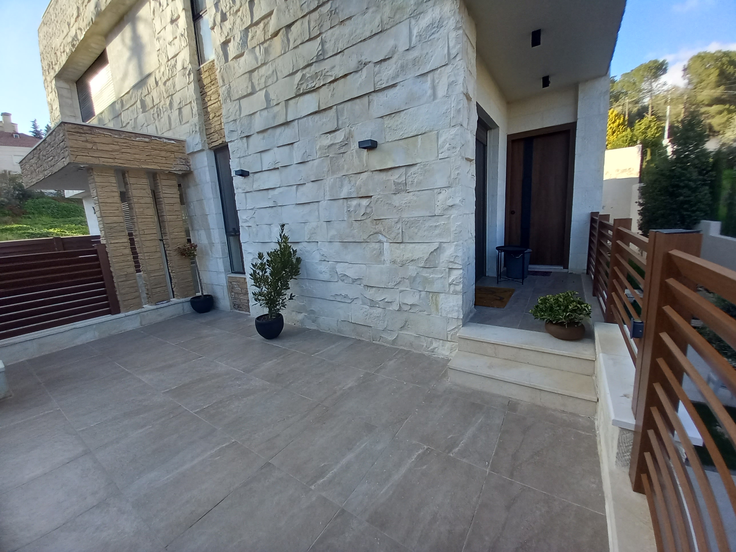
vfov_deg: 89.9
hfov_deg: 106.2
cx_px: 368
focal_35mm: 13
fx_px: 276
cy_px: 276
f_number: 2.2
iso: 40
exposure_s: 1/208
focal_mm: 1.13
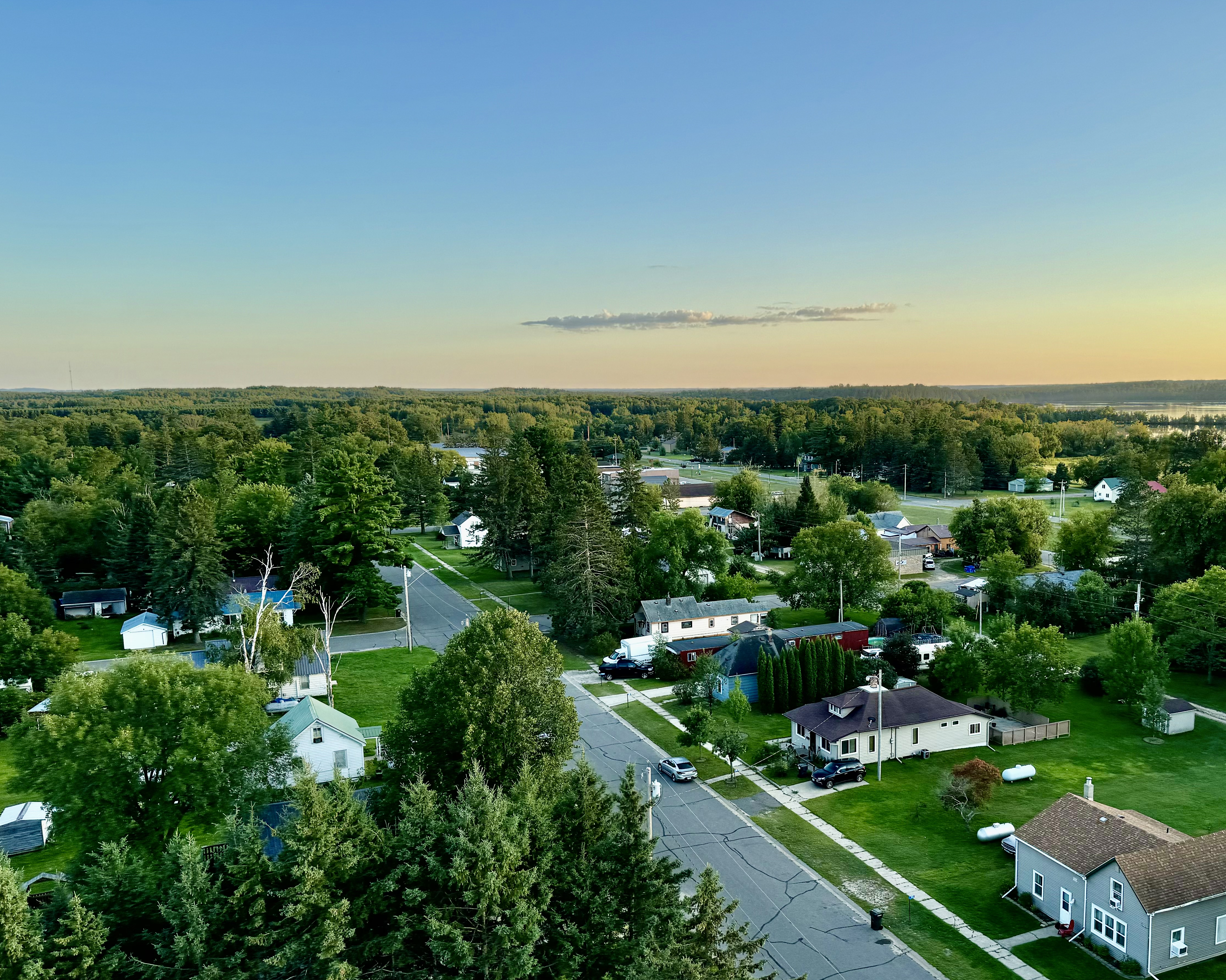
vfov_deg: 48.3
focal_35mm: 30
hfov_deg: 58.0
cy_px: 572
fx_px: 1089
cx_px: 772
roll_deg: +0.5
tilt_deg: -10.4
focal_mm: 6.76
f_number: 1.78
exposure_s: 1/1026
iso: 80
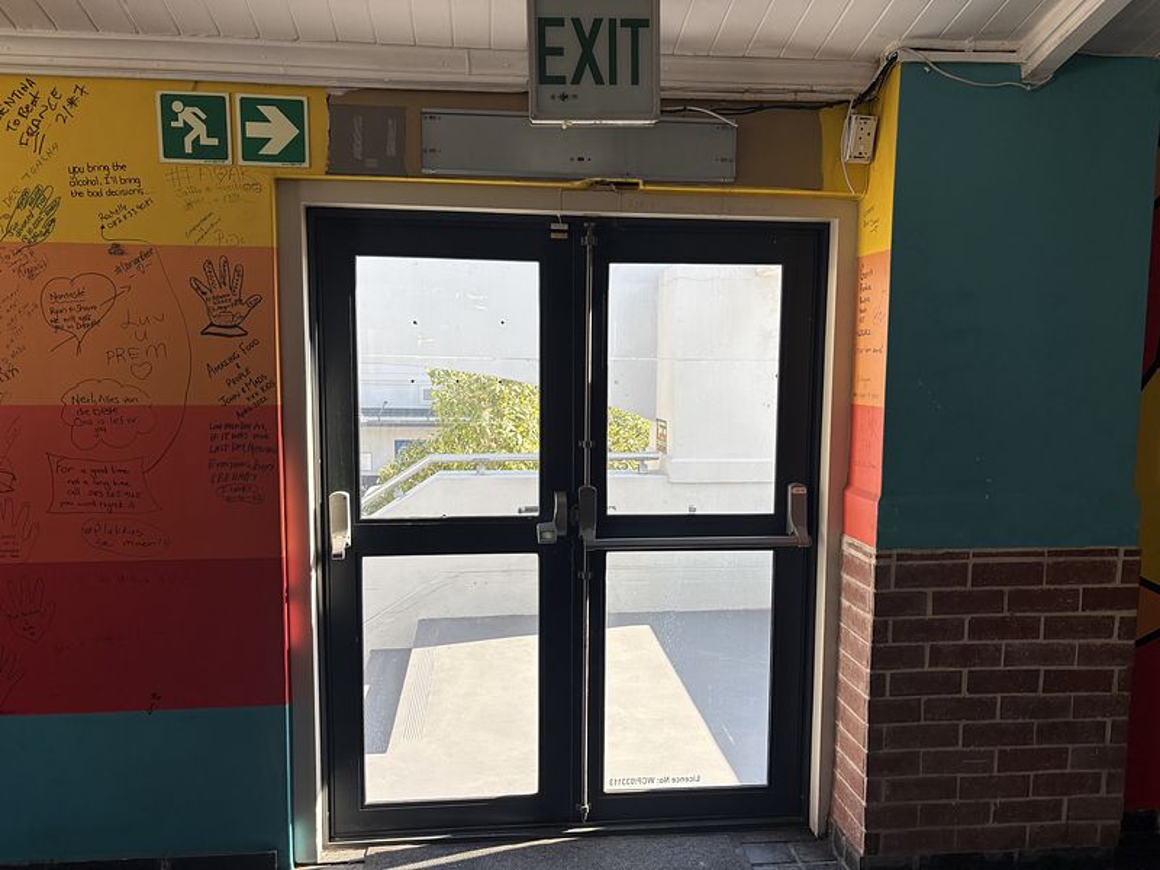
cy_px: 435
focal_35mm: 26
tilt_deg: -6.7
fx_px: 871
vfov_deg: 53.1
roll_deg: +0.5
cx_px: 580
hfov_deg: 67.3
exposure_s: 1/260
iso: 40
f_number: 1.6
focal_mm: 5.96
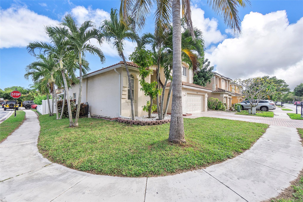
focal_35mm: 15
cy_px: 101
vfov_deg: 77.3
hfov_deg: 100.4
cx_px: 152
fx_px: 126
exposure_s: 1/250
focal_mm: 10
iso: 200
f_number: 9
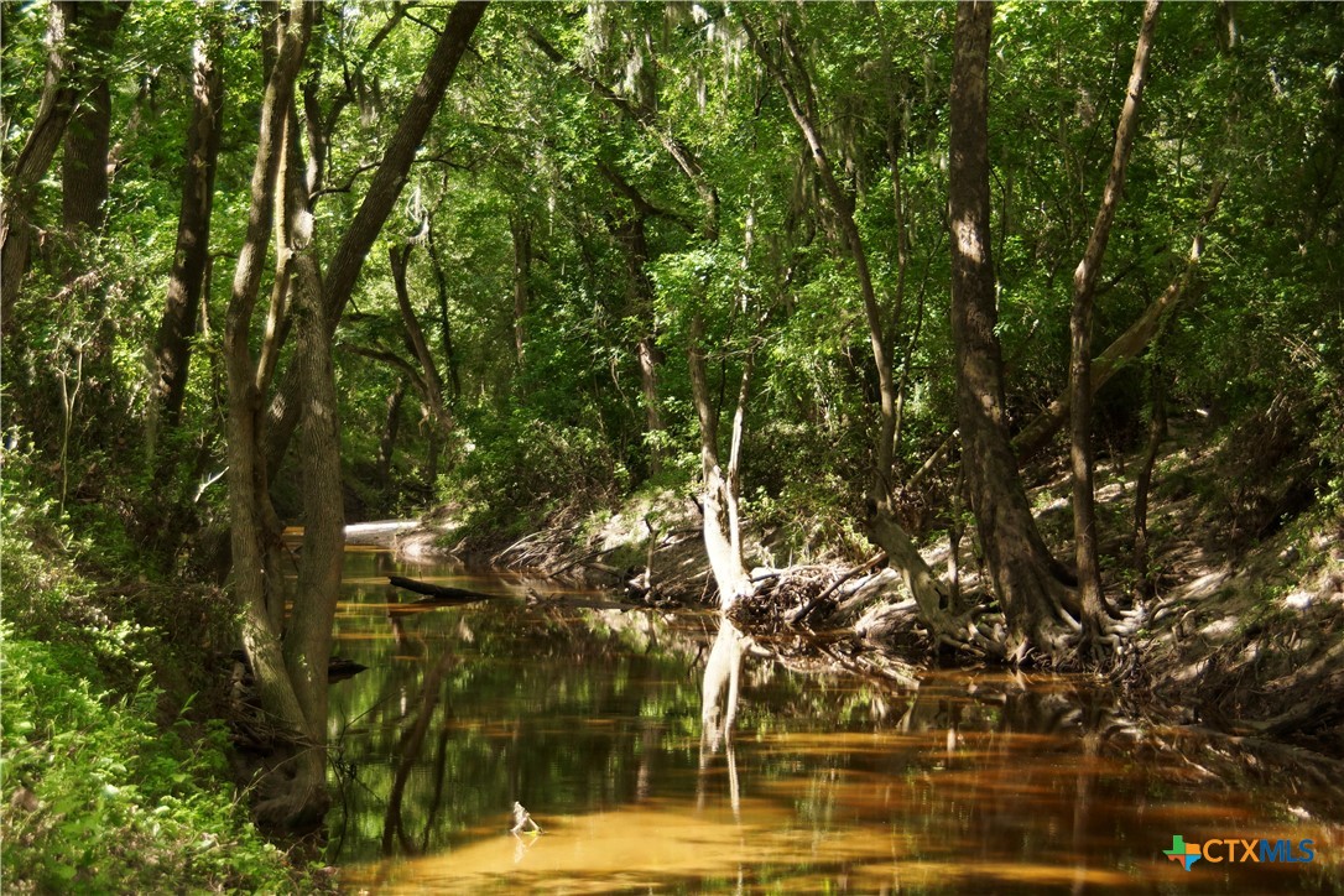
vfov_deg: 18.2
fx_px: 2800
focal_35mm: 75
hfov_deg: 27.0
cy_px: 448
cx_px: 672
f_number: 5
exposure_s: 1/400
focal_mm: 50
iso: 500
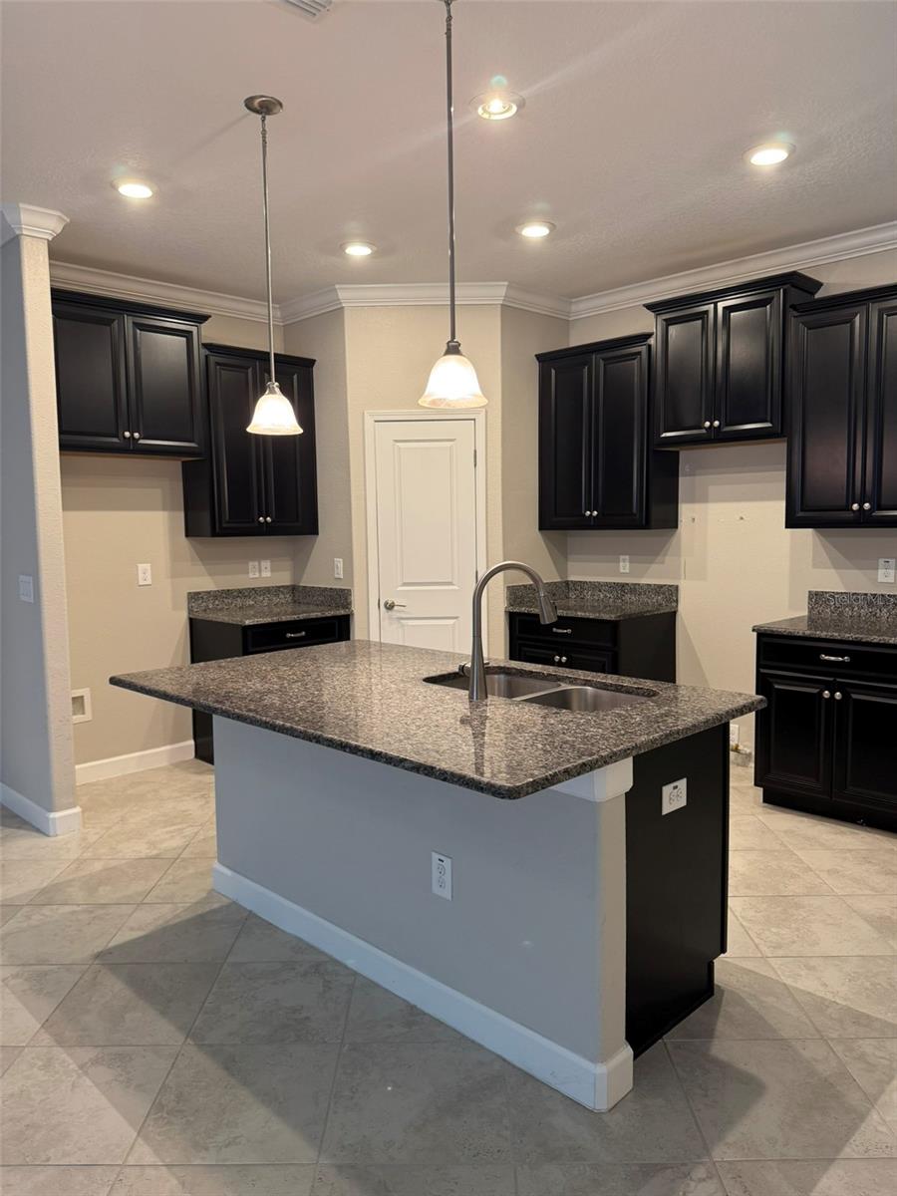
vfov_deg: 71.6
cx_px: 448
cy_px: 598
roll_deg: +2.8
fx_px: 829
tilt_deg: -5.1
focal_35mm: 24
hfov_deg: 56.8
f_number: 1.78
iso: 160
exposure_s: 1/60
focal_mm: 6.76
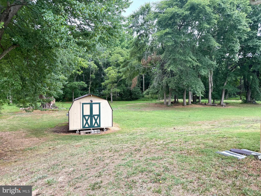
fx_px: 181
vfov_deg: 56.8
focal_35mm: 24
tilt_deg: -2.1
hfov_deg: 71.6
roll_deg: +0.3
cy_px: 98
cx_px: 130
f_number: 1.78
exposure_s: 1/333
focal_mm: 6.76
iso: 80
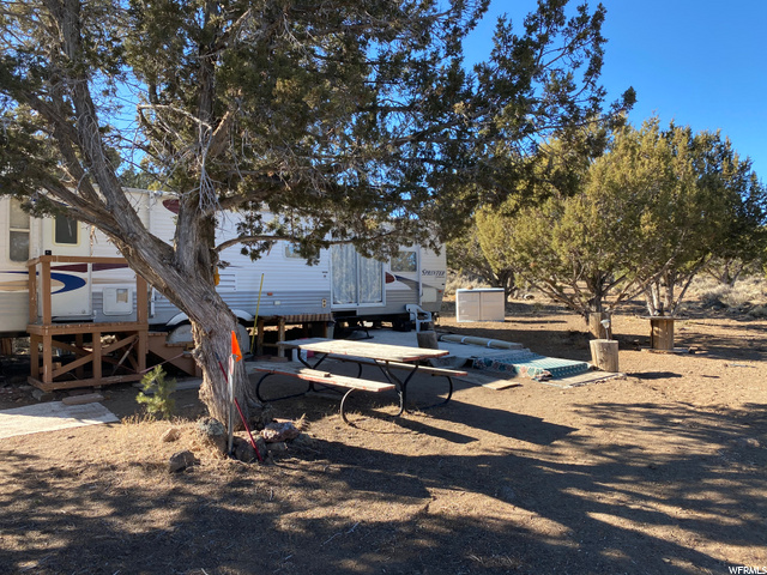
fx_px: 576
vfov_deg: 53.1
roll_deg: -0.3
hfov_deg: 67.3
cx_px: 384
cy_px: 288
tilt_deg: +1.6
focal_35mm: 26
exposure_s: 1/647
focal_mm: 4.25
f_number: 1.8
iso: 32
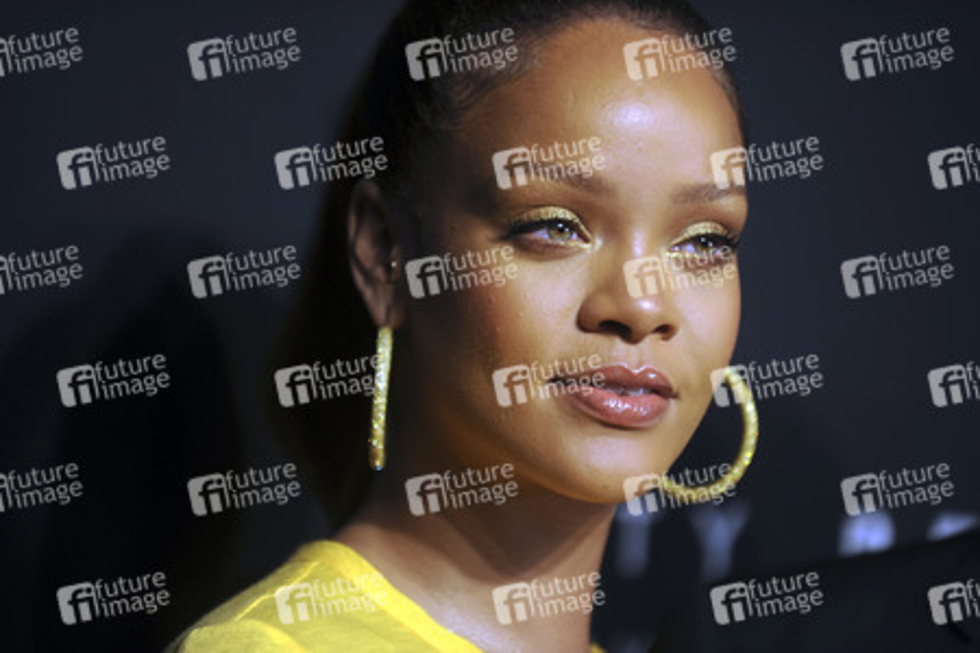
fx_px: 5444
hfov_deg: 10.3
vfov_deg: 6.9
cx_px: 490
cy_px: 326
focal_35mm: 200
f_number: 3.5
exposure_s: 1/250
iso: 800
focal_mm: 200
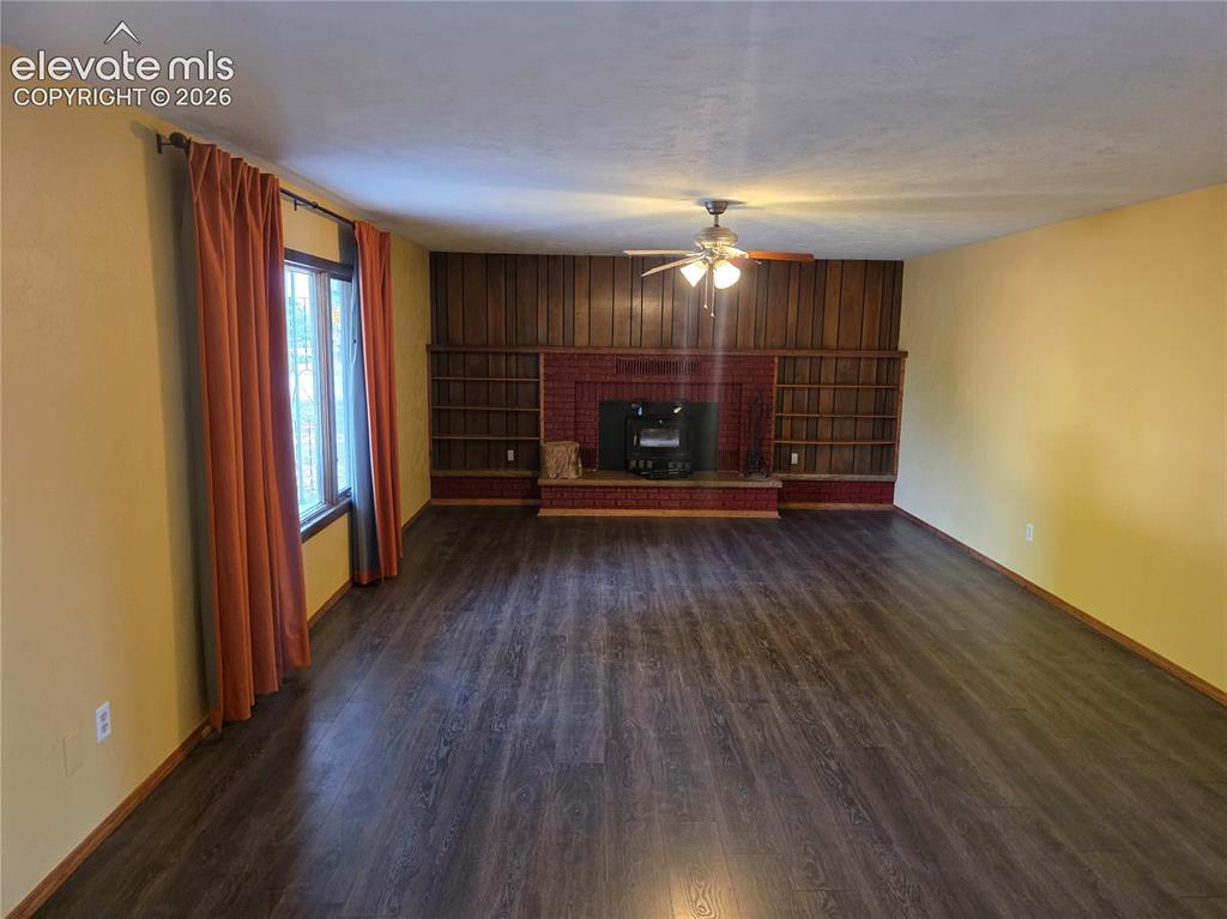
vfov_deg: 58.8
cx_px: 614
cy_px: 460
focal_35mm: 23
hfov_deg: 74.0
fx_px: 815
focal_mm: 6.3
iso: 500
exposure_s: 1/120
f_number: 1.7
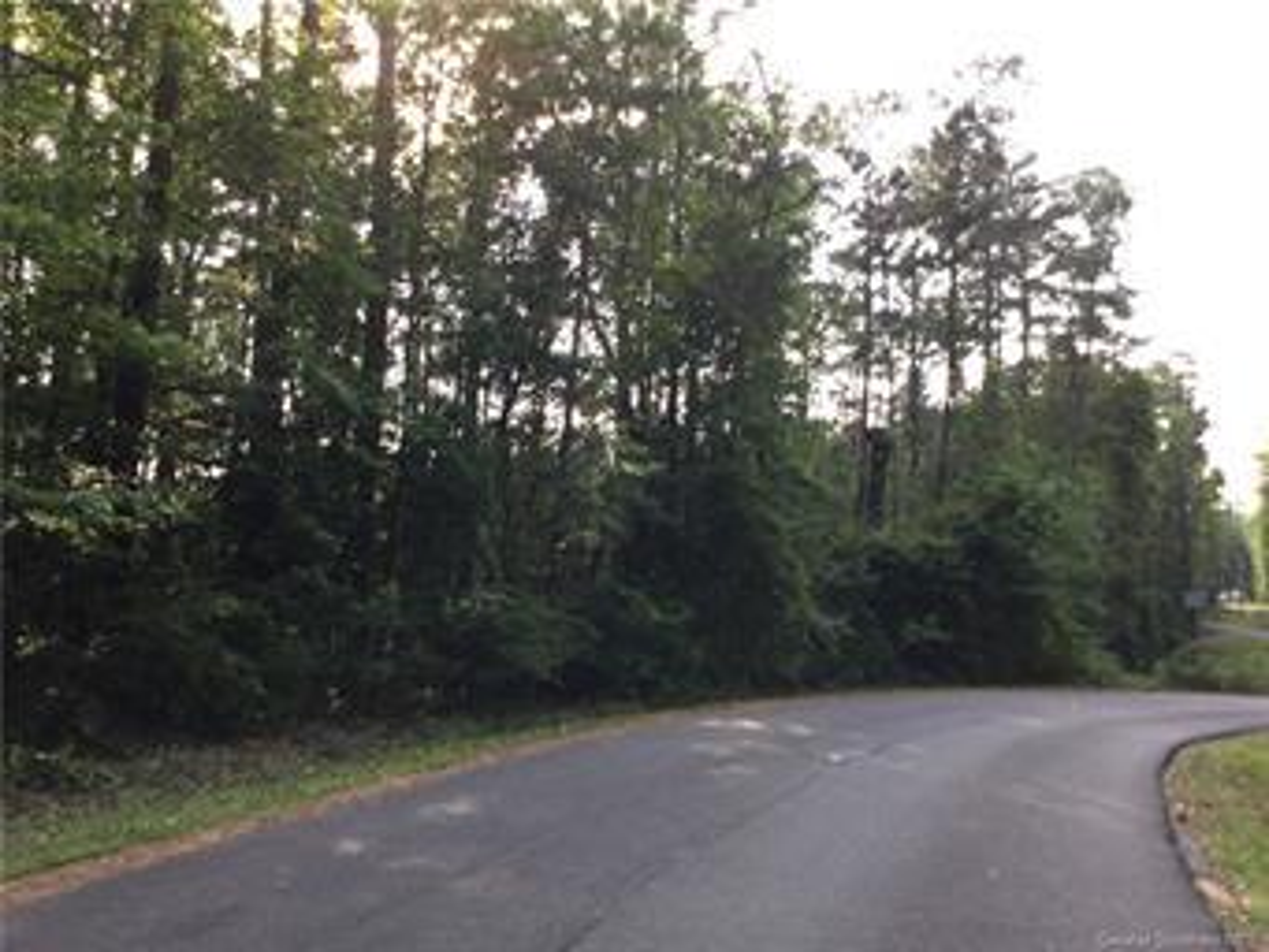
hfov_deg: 58.3
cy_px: 476
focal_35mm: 31
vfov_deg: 45.5
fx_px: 1137
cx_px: 634
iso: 32
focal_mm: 3.3
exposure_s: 1/120
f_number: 2.4
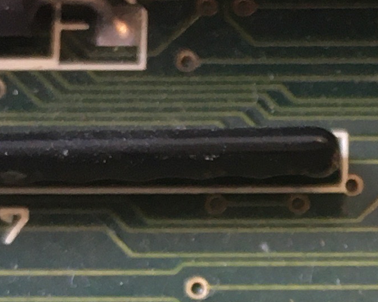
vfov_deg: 8.7
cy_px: 542
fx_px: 1902
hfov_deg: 11.2
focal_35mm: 170
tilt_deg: -77.5
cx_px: 427
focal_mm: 4.15
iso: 64
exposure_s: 1/33
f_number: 2.2
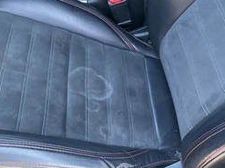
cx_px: 70
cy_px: 102
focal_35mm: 47
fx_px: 305
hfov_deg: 39.8
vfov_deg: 30.8
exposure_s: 1/60
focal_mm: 3
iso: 80
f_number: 1.8
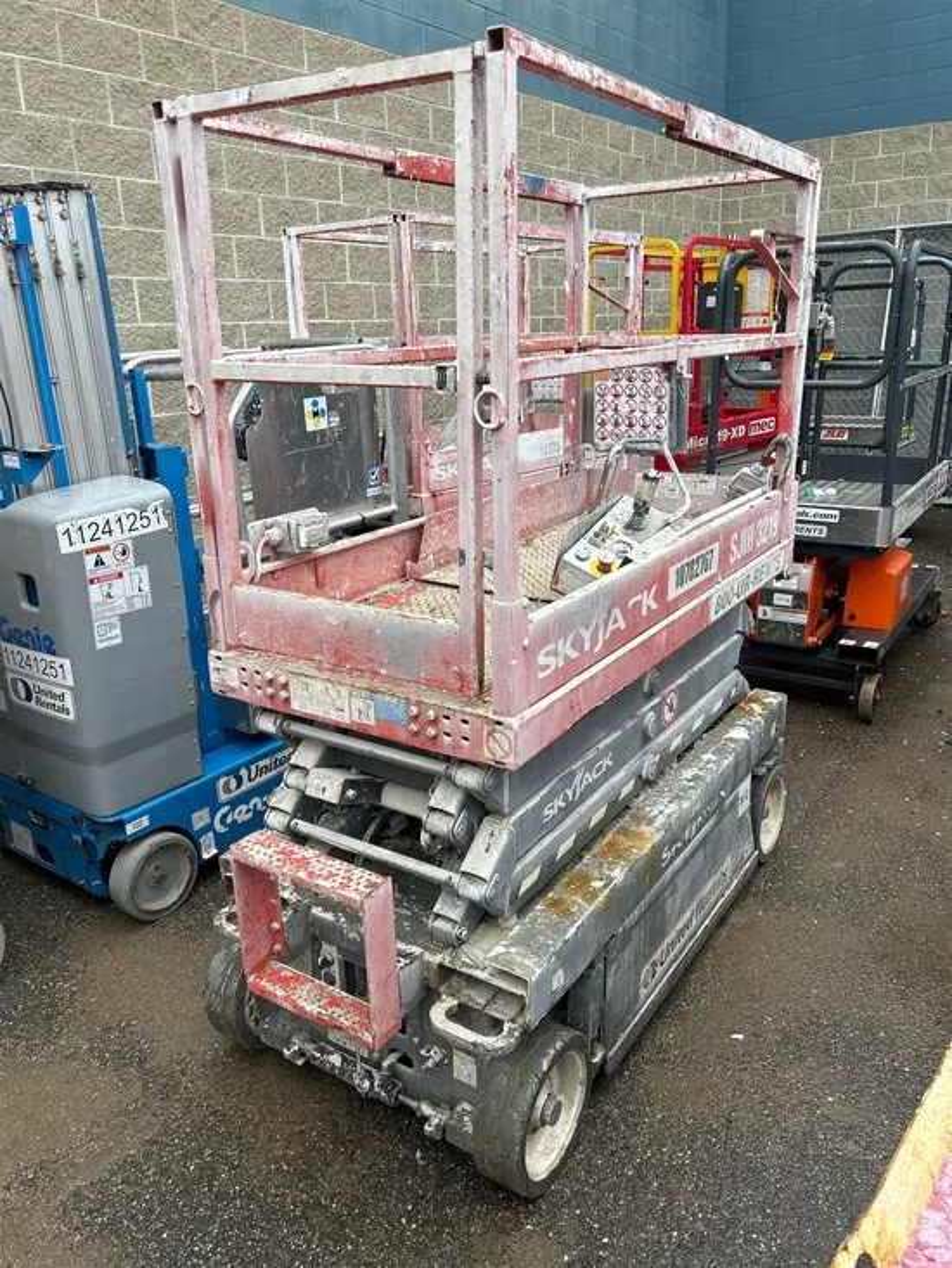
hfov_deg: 53.1
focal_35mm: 26
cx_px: 476
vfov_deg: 67.3
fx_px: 953
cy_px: 634
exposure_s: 1/949
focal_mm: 5.7
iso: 50
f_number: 1.5
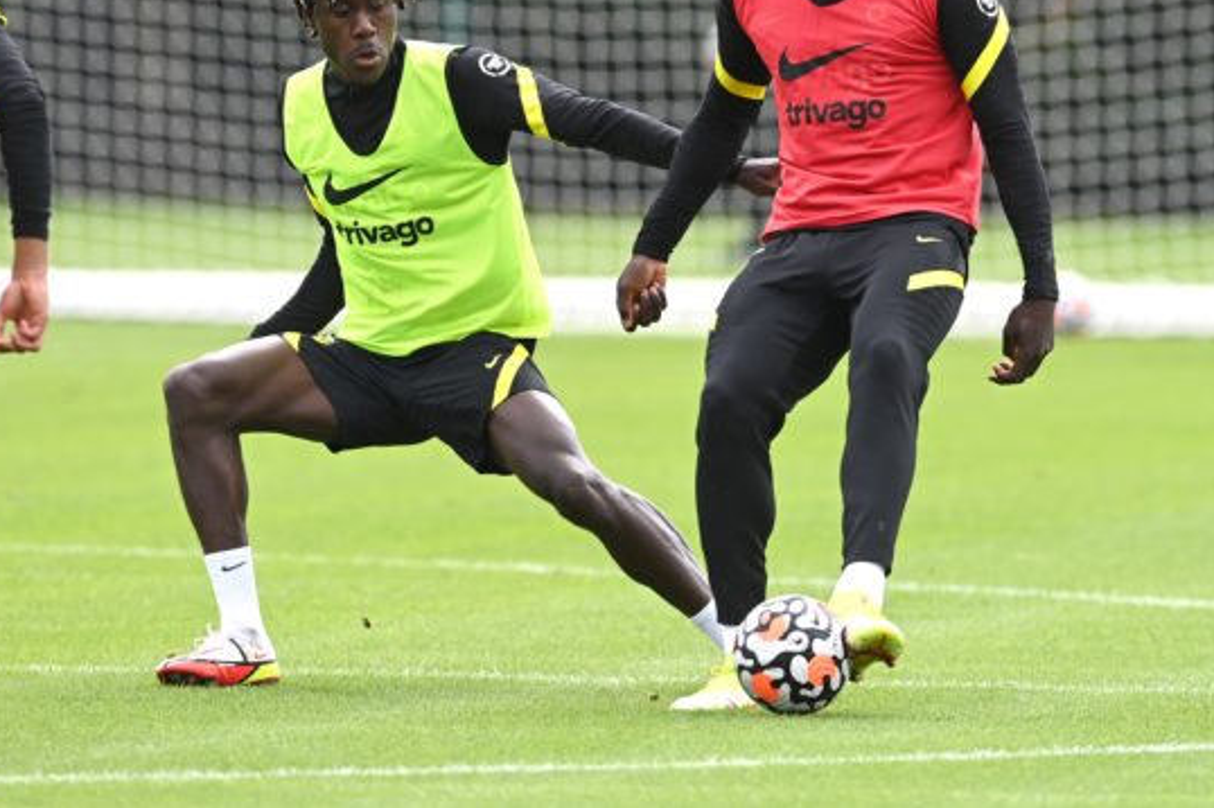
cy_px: 246
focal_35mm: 558
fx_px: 18805
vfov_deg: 2.5
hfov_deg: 3.7
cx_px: 384
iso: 400
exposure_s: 1/1600
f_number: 4
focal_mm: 400
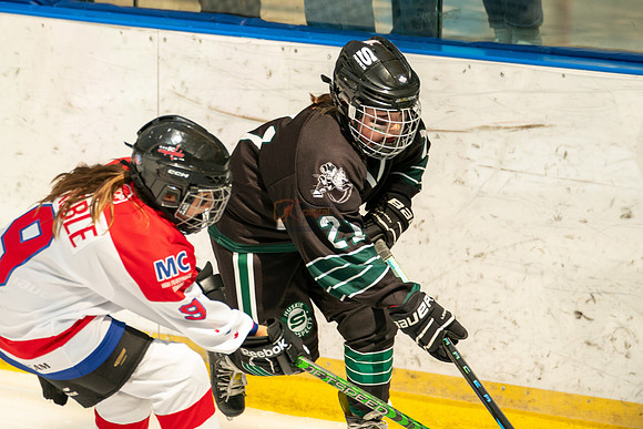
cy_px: 126
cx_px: 322
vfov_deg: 4.4
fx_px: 5579
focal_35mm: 312
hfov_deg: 6.6
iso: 1600
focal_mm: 221
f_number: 3.5
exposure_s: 1/2500
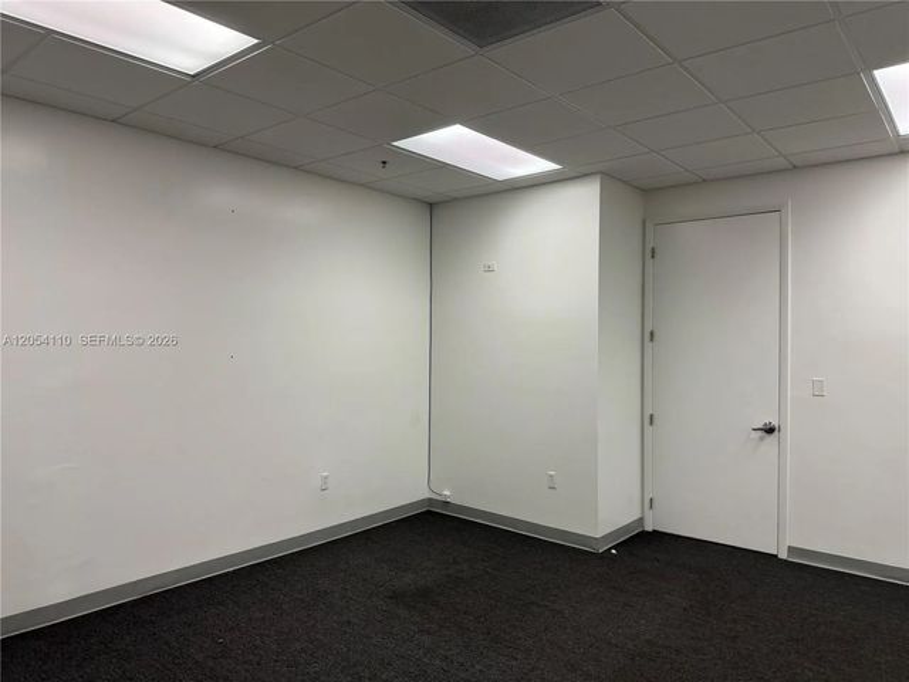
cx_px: 454
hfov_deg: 71.6
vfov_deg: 56.8
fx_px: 630
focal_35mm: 24
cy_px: 341
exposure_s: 1/118
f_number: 1.78
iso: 160
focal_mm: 6.76
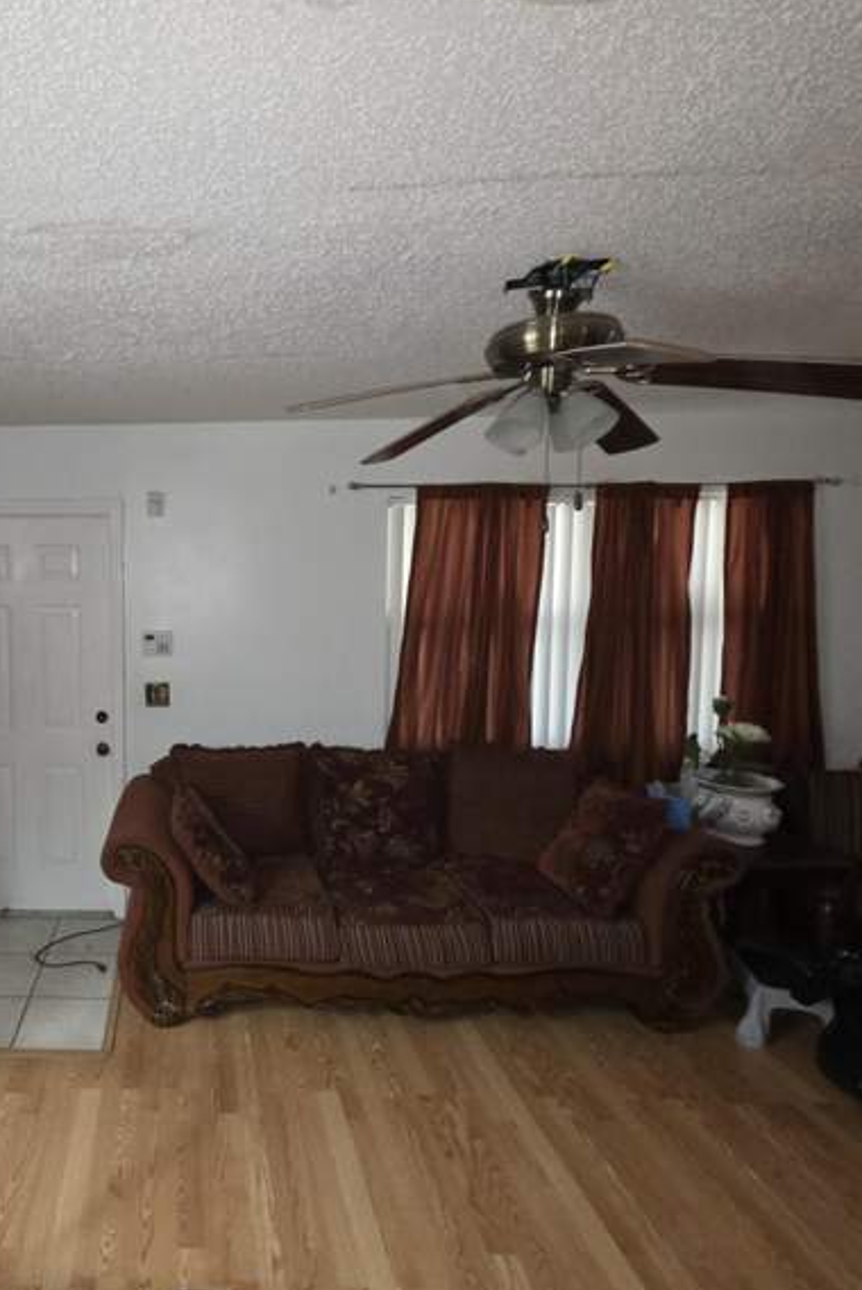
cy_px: 644
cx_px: 154
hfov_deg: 58.8
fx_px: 682
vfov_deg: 86.9
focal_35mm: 19
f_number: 1.9
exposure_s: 1/30
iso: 320
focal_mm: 2.2
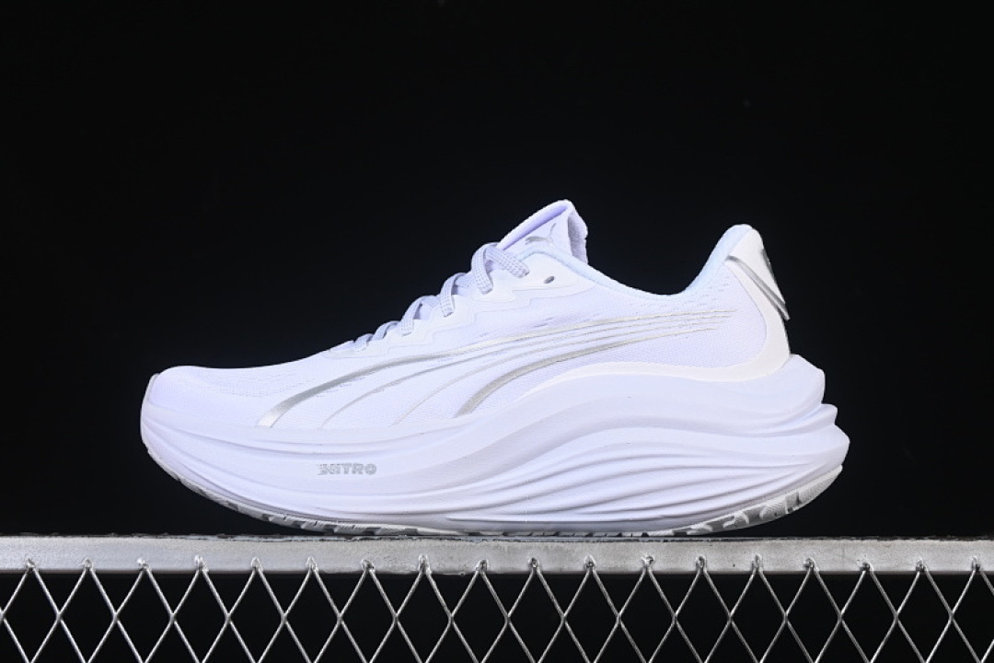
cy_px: 332
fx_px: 2071
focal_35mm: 75
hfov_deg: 27.0
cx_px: 497
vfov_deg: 18.2
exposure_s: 1/100
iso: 160
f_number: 8
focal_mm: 50
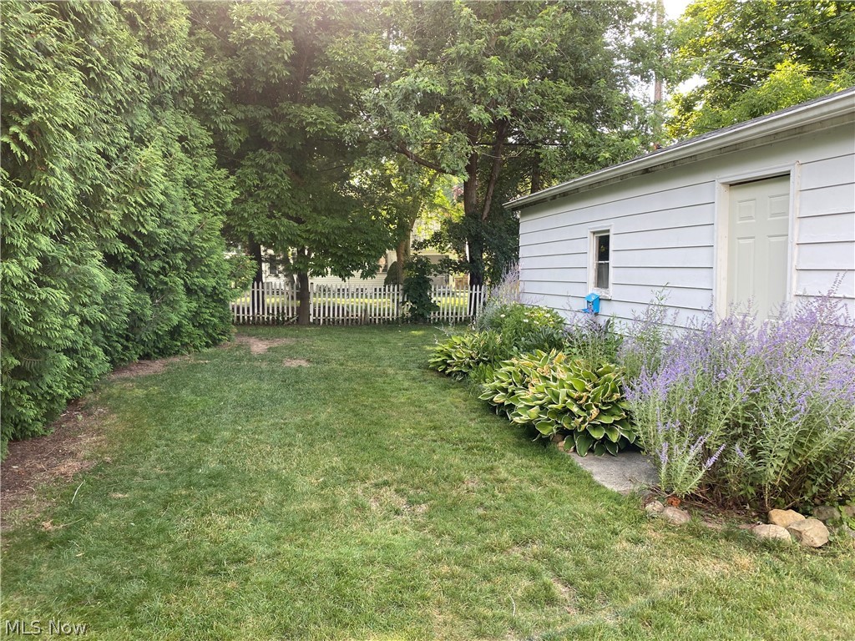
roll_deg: +0.2
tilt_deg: -3.1
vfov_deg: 53.1
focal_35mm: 26
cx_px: 428
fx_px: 642
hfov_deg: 67.3
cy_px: 320
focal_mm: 4.25
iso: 32
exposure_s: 1/122
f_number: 1.8
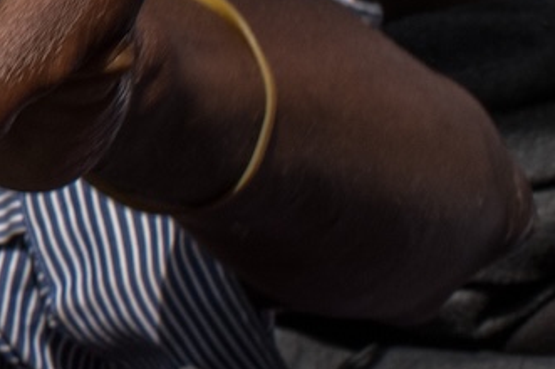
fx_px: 2895
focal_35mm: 188
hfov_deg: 9.6
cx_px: -795
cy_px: -319
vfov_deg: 7.1
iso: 250
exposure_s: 1/320
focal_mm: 35
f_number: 13
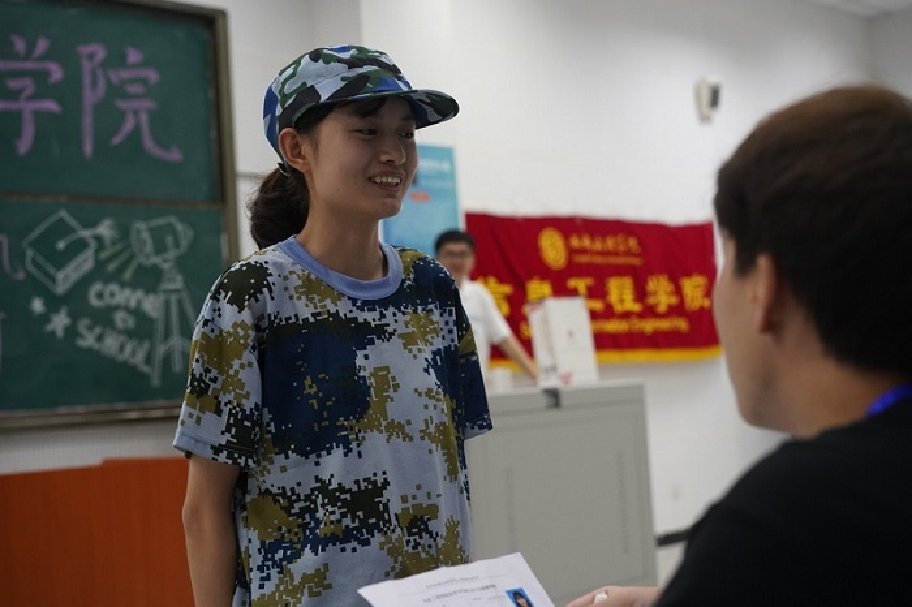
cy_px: 304
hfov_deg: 36.3
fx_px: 1393
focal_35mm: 55
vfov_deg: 24.6
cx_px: 456
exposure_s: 1/100
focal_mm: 55
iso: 3200
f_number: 4
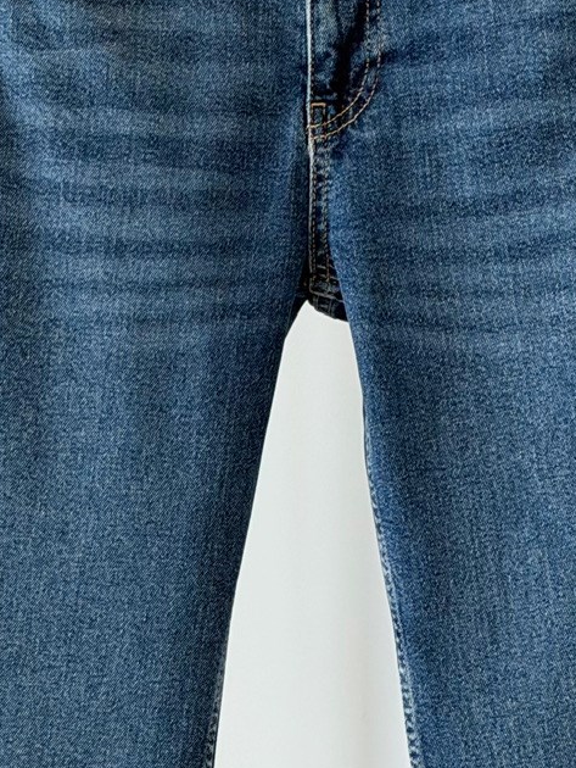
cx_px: 194
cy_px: 696
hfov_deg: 9.5
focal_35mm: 156
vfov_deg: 12.6
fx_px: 3459
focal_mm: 6.76
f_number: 1.78
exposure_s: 1/95
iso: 100
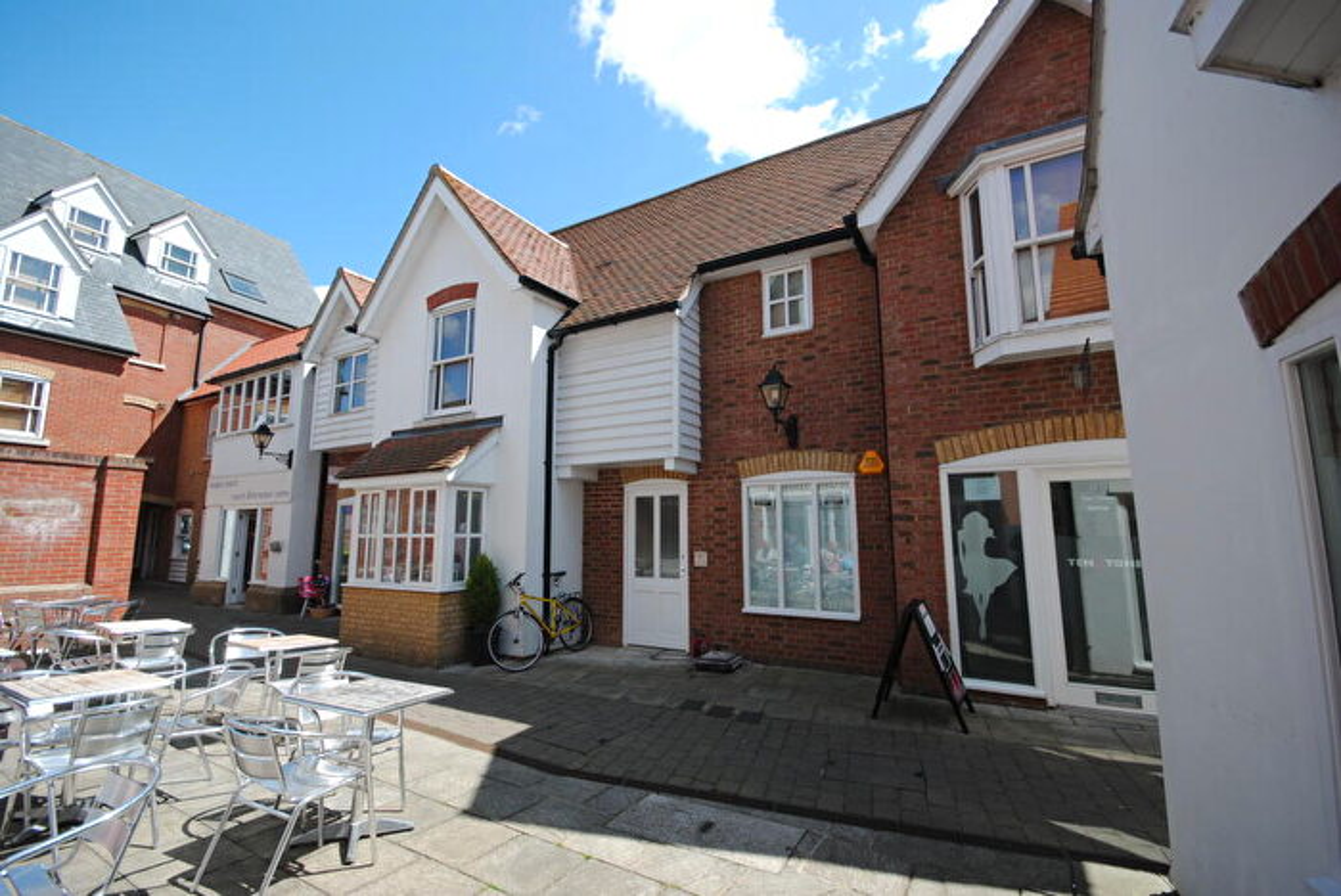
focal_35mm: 15
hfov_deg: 100.3
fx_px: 559
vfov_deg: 77.4
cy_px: 448
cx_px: 670
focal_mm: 10
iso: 100
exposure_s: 1/200
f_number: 7.1
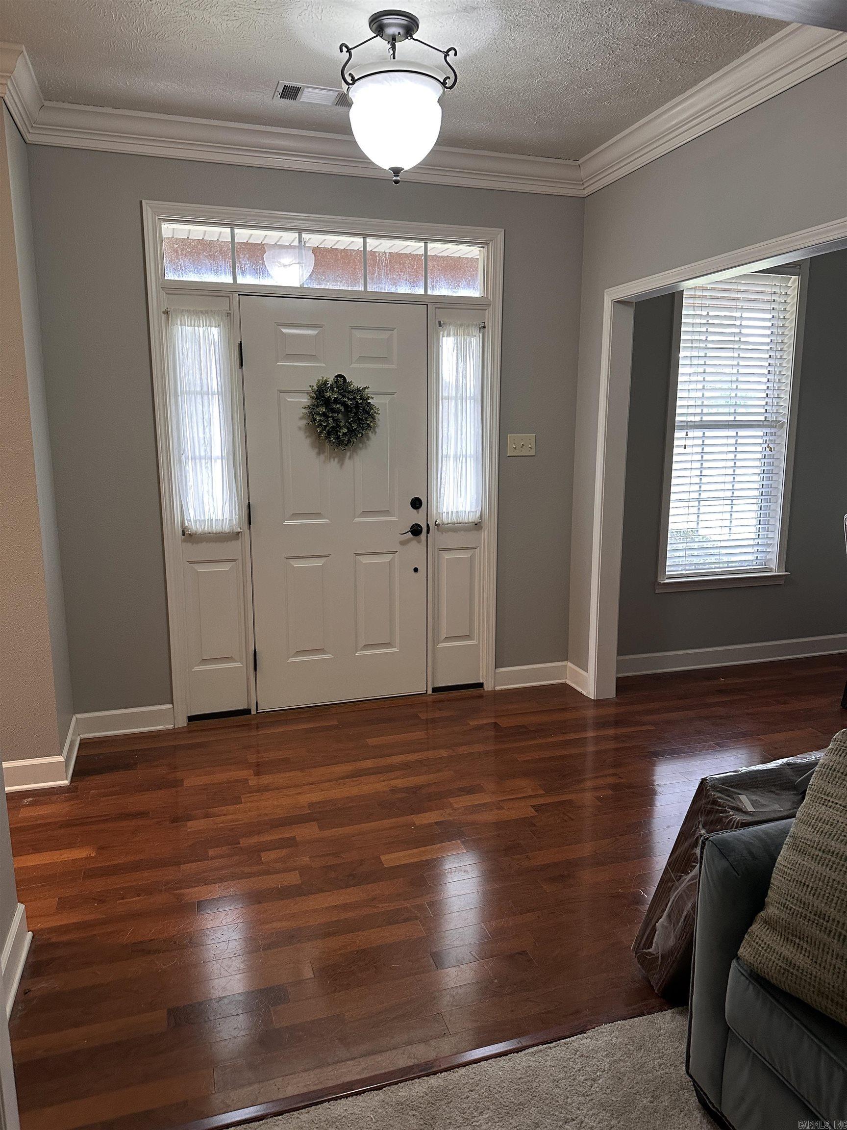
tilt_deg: -9.9
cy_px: 565
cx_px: 424
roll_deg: -1.0
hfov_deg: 56.8
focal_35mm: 24
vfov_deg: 71.6
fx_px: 783
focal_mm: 6.86
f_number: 1.78
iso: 250
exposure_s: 1/60
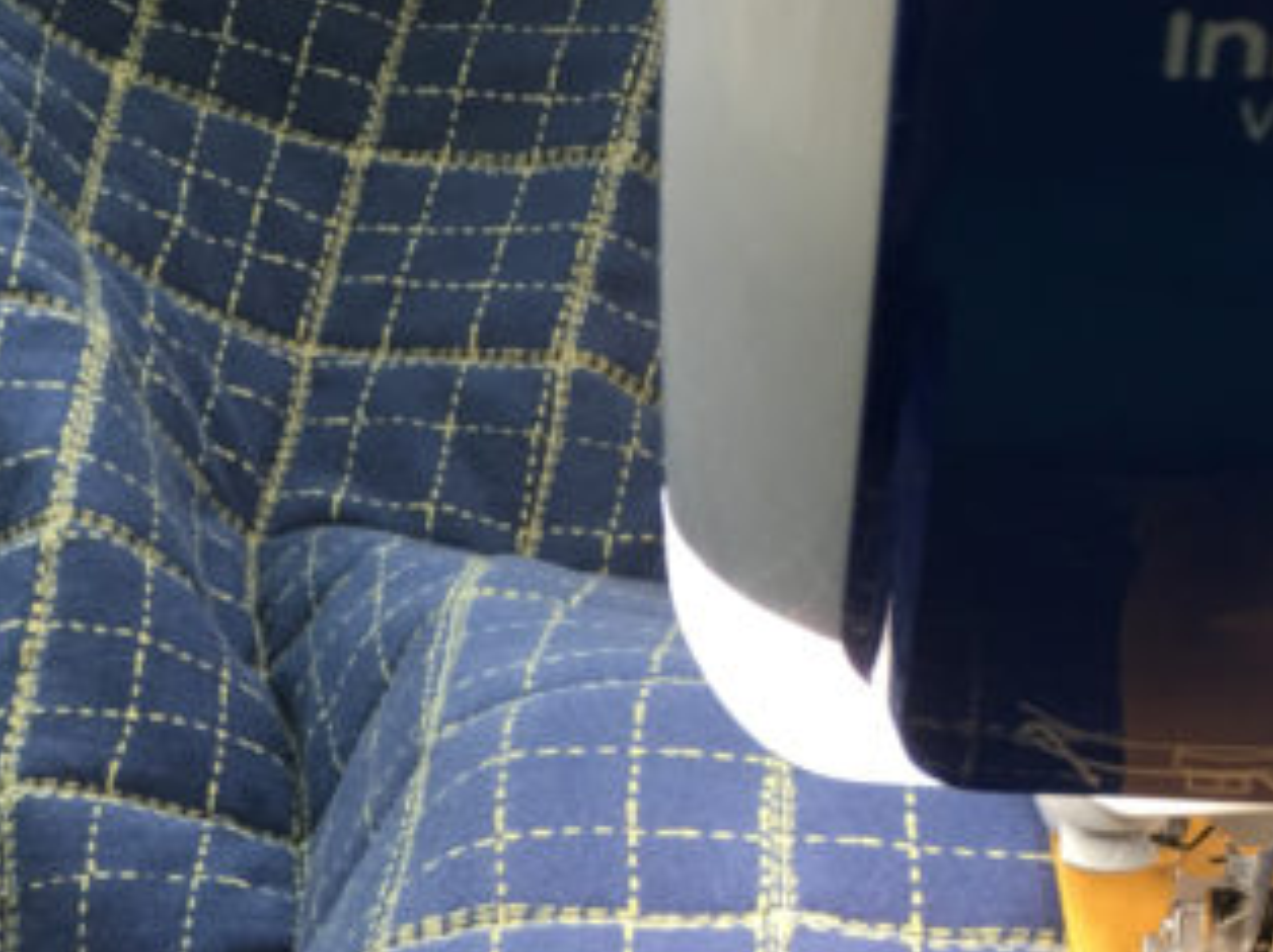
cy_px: 1102
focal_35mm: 74
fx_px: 2719
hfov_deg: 26.1
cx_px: 349
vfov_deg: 18.9
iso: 40
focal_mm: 4.15
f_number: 2.2
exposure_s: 1/30
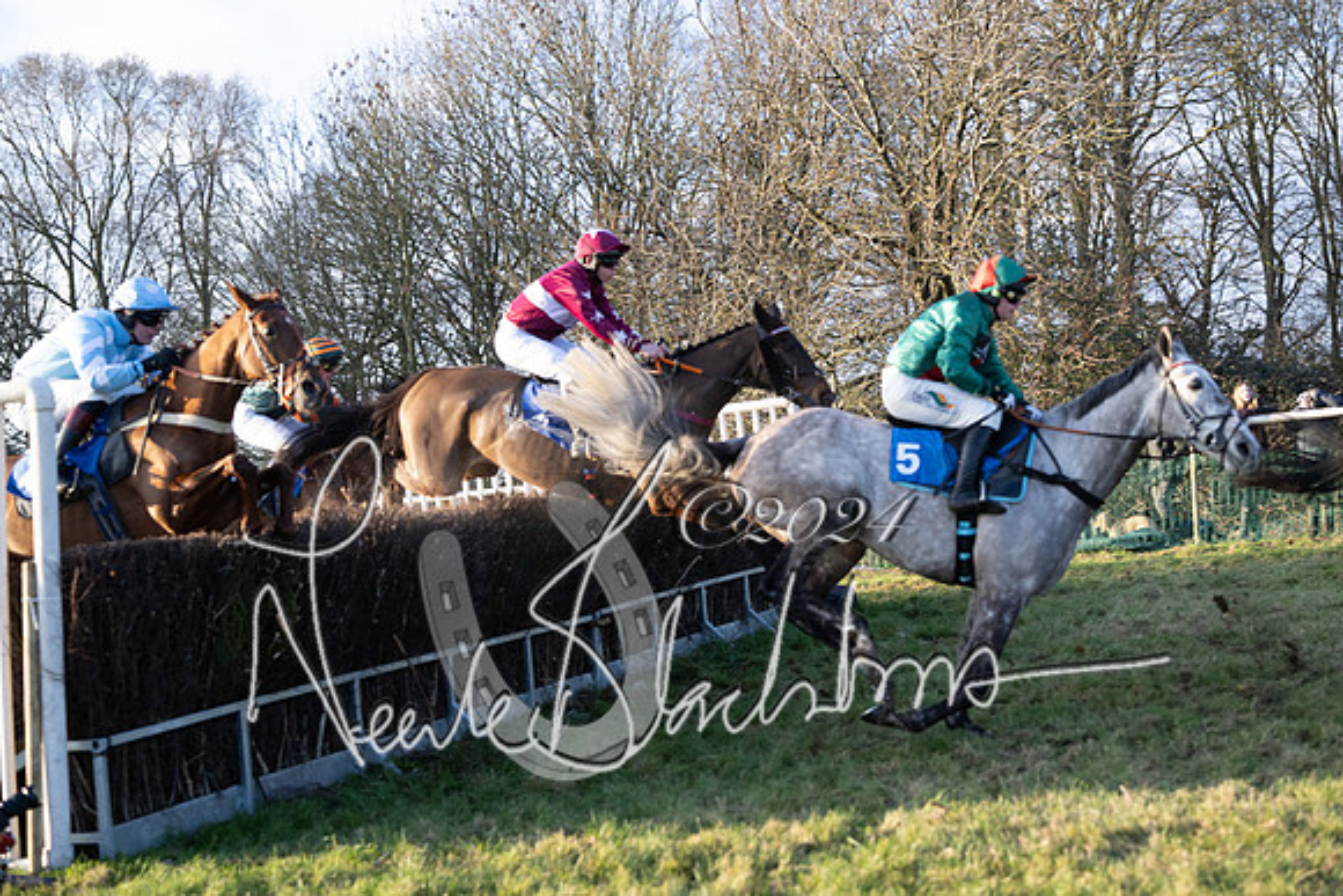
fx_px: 1791
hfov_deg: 41.1
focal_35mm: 48
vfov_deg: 28.1
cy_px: 448
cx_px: 672
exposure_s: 1/2000
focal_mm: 48
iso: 800
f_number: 2.8
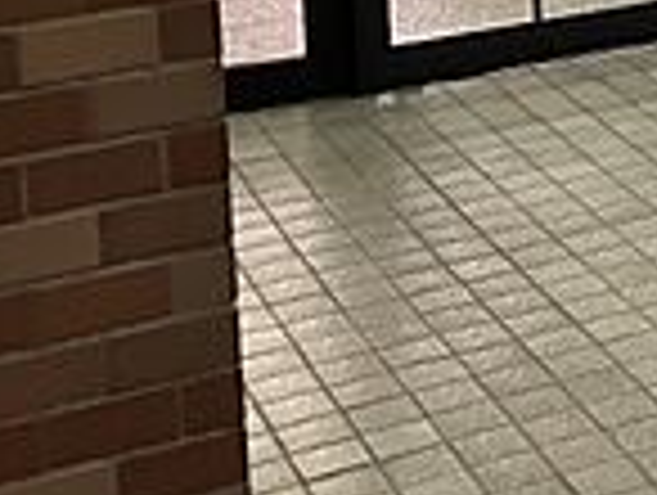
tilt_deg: -5.4
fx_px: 2186
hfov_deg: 15.0
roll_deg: +0.0
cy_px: -306
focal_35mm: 115
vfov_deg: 12.2
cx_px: 1161
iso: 320
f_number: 1.8
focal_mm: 3.99
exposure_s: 1/33
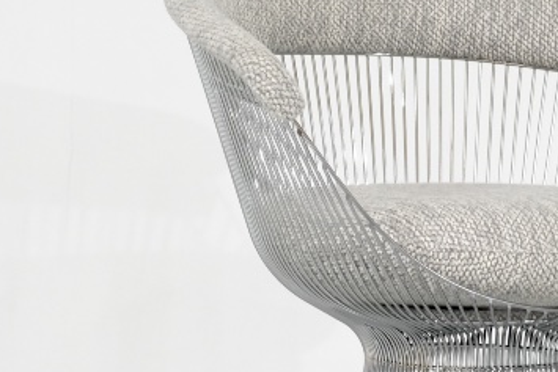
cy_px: 212
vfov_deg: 7.7
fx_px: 2775
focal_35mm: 179
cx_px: 454
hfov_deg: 11.4
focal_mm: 35
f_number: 8
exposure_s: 1/56
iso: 800
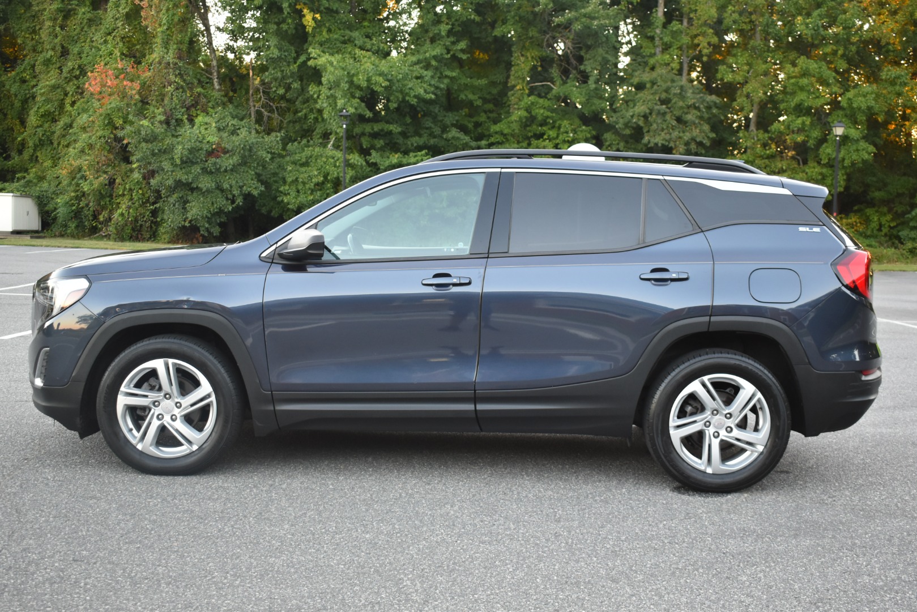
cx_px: 458
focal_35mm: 42
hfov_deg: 46.4
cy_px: 306
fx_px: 1070
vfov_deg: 31.9
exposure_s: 1/60
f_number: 4.2
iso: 800
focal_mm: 28
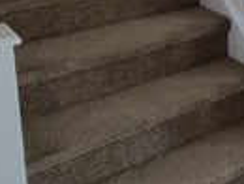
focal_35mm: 64
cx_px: 435
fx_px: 452
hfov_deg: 21.0
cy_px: -49
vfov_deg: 21.1
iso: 50
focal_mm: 1.74
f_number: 2.2
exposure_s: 1/120
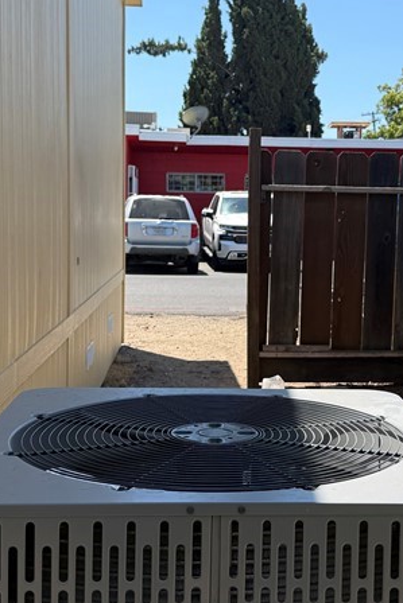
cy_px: 289
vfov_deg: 35.0
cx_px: 272
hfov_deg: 23.7
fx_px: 956
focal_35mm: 57
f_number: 1.78
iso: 80
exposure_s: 1/3021
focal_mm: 6.76
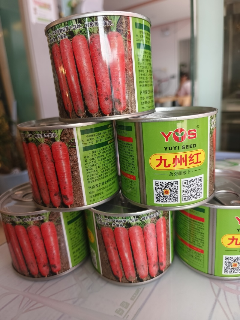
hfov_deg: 58.9
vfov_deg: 73.9
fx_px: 213
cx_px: 120
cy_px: 160
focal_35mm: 23
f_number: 1.75
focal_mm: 5.5
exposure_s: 1/108
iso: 72
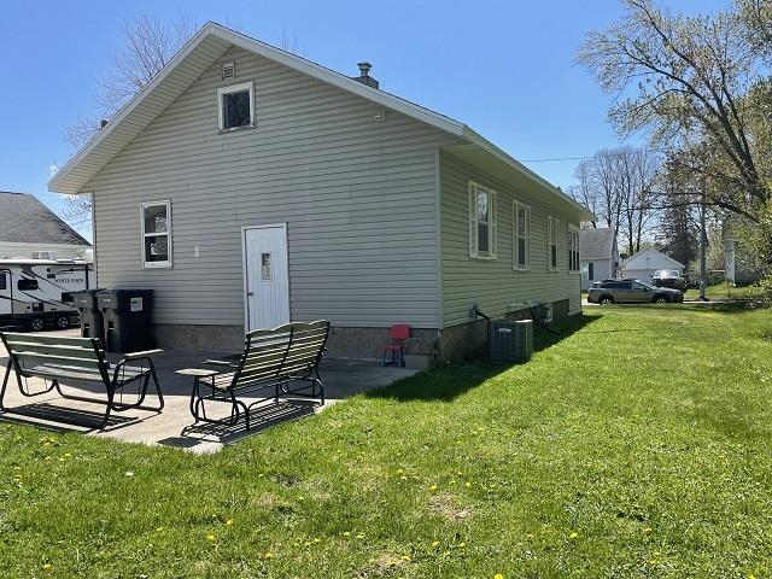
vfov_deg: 53.1
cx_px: 386
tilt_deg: -1.4
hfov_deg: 67.3
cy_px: 290
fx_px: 580
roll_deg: +1.6
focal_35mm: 26
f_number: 1.6
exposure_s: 1/1825
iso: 32
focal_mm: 4.2
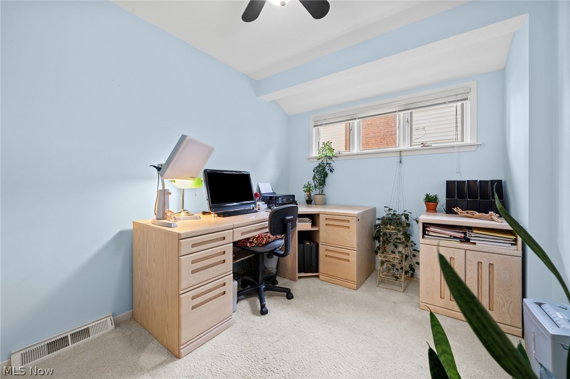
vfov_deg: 81.2
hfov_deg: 104.3
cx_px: 285
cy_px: 190
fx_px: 222
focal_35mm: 14
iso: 250
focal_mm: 14
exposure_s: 1/3
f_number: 8
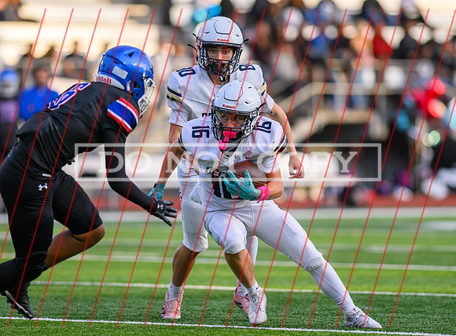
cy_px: 171
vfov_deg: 3.5
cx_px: 241
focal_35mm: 419
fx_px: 5491
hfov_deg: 4.8
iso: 280
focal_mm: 300
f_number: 2.8
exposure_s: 1/1250
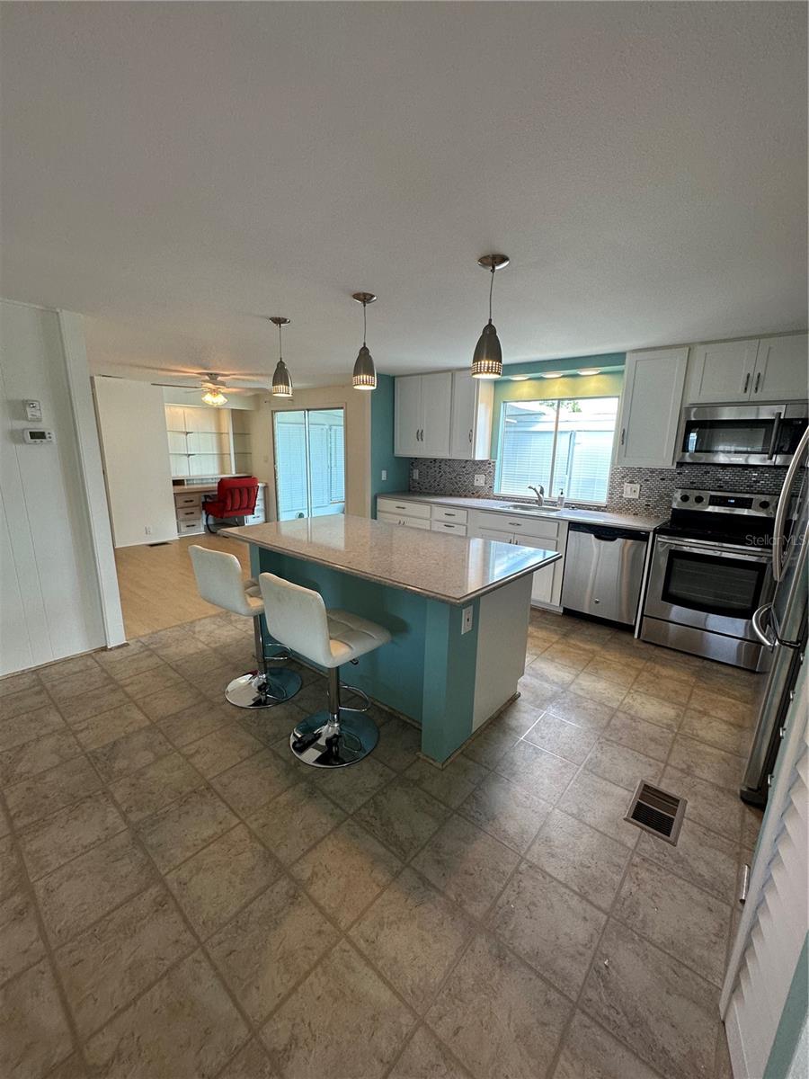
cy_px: 540
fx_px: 436
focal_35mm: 14
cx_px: 404
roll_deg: -1.1
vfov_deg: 102.1
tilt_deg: -13.9
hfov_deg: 85.7
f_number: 2.2
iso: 100
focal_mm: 2.22
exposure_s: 1/120
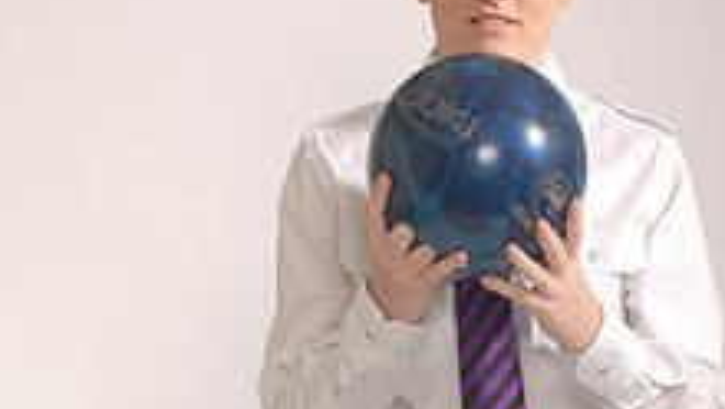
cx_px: 504
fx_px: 2469
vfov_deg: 9.2
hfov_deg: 16.7
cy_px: 640
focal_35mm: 128
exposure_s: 1/200
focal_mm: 31
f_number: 5.6
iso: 125
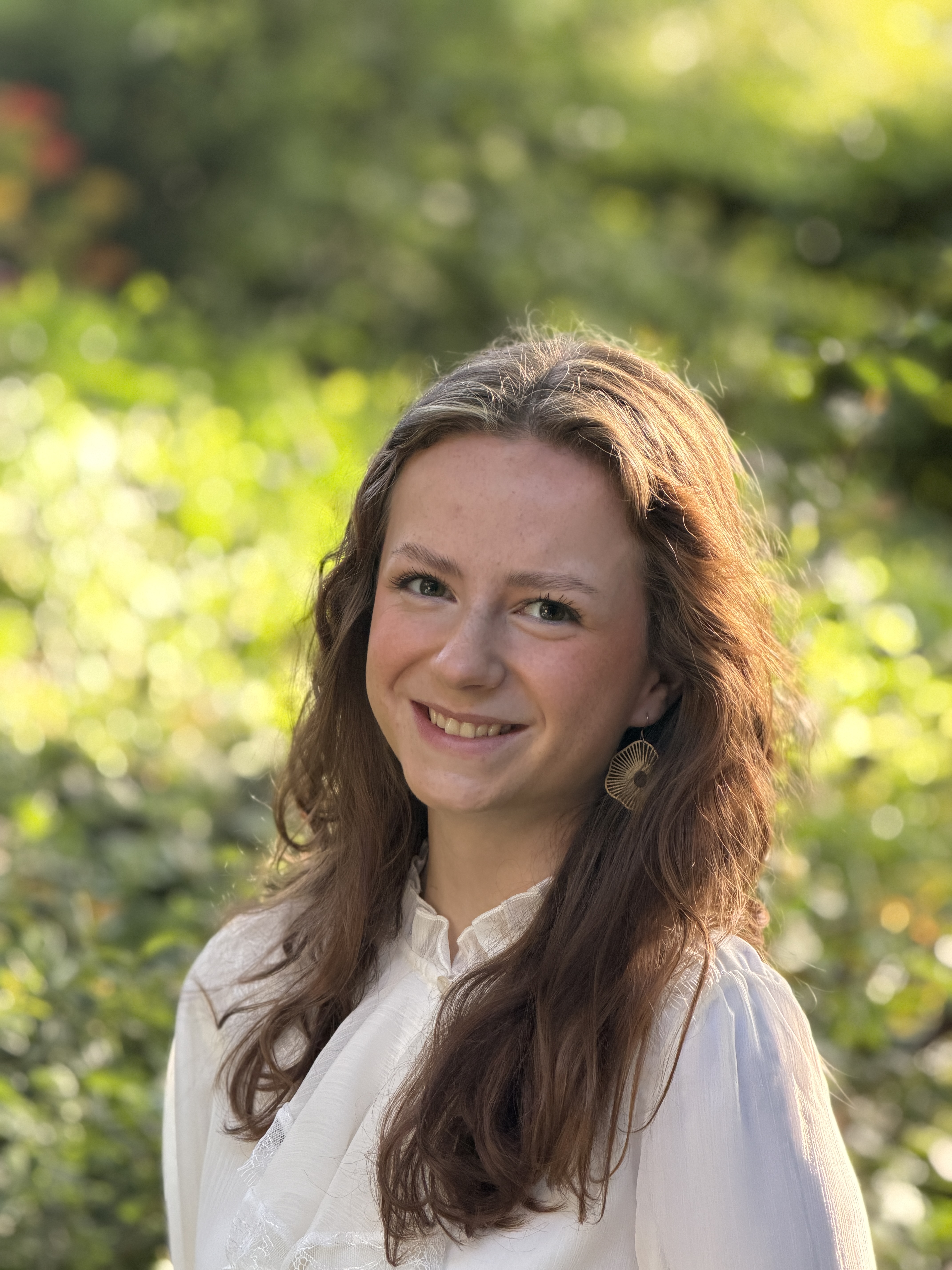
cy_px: 635
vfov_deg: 19.6
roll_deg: -0.9
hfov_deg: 14.8
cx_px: 476
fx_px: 3667
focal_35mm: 100
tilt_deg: -2.0
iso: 250
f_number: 2.8
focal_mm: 16.89
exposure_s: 1/121
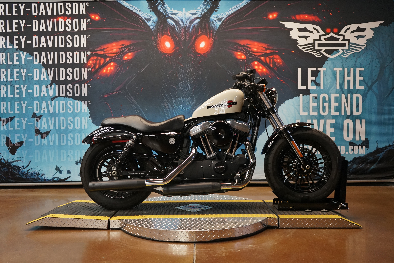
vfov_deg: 43.6
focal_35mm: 30
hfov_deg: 61.9
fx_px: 328
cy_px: 132
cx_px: 197
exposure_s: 1/160
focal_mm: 30
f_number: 4
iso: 1600
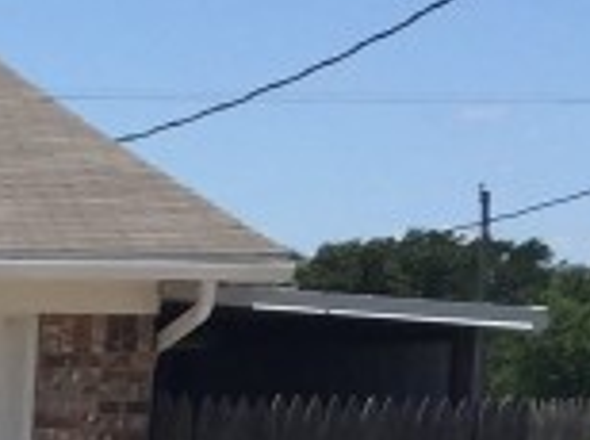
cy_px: 727
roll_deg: -1.9
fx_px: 3284
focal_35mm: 193
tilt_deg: -5.8
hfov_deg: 8.3
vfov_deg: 7.5
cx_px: -1326
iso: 32
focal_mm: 4.15
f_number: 2.2
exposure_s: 1/2198
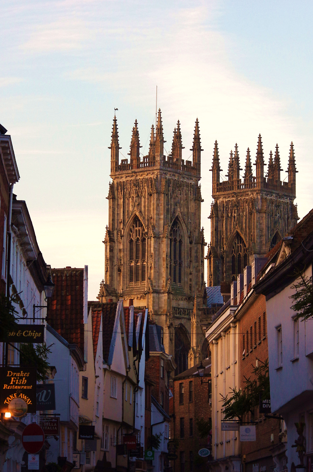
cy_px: 236
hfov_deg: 9.3
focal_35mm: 147
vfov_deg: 14.0
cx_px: 156
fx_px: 1922
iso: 800
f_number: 7.1
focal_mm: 97.5
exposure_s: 1/800
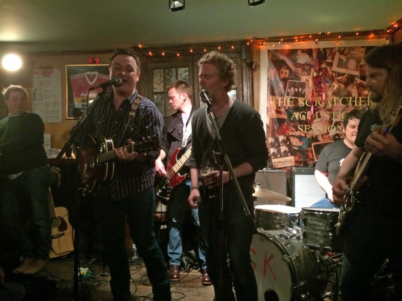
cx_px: 201
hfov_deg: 61.7
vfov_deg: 48.2
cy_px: 150
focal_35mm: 29
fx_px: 337
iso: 320
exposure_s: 1/15
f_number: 2.2
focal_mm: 4.15
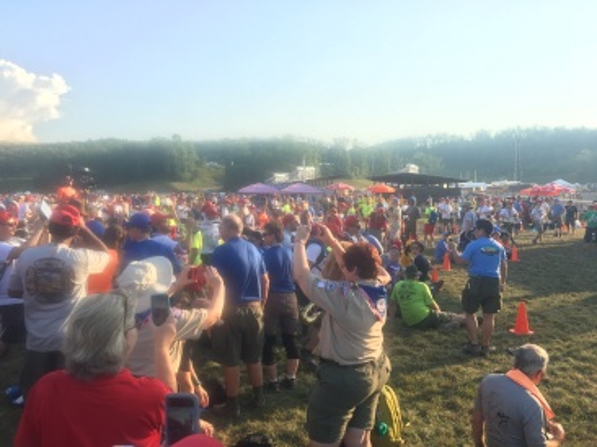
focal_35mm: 29
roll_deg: +3.0
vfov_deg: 48.2
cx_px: 298
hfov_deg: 61.7
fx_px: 500
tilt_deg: -3.3
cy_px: 224
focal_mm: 4.15
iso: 25
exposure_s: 1/305
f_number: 2.2
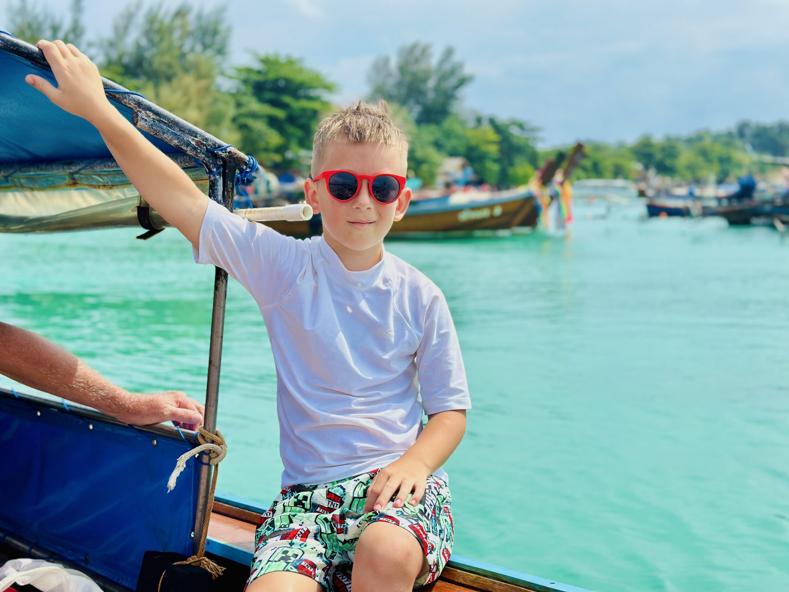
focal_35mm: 48
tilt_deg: -6.8
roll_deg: -0.6
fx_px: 1094
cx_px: 394
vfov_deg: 30.3
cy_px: 296
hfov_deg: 39.7
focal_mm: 6.86
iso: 100
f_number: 1.78
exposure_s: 1/8929
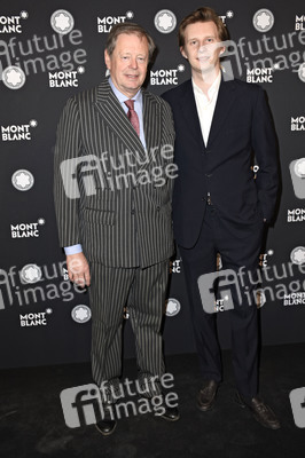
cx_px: 152
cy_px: 229
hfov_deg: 38.3
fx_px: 439
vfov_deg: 55.1
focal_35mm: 34
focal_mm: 23
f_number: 6.3
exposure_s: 1/160
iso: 400
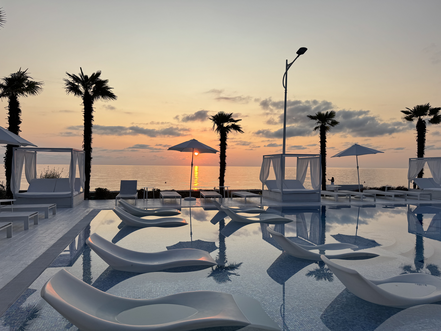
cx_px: 220
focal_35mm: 24
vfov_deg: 56.8
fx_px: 306
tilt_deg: +0.7
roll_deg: -0.3
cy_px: 166
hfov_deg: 71.6
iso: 80
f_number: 1.78
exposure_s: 1/1980
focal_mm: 6.76
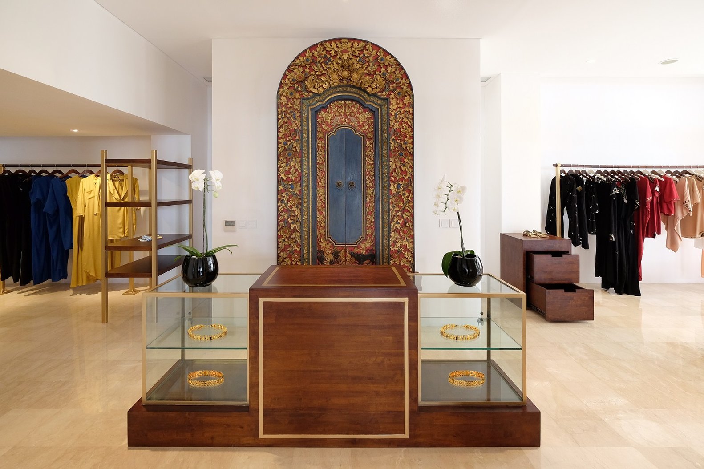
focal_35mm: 15
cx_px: 352
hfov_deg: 100.4
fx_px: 293
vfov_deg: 77.3
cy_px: 234
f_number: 4.5
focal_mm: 10
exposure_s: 1/30
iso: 800
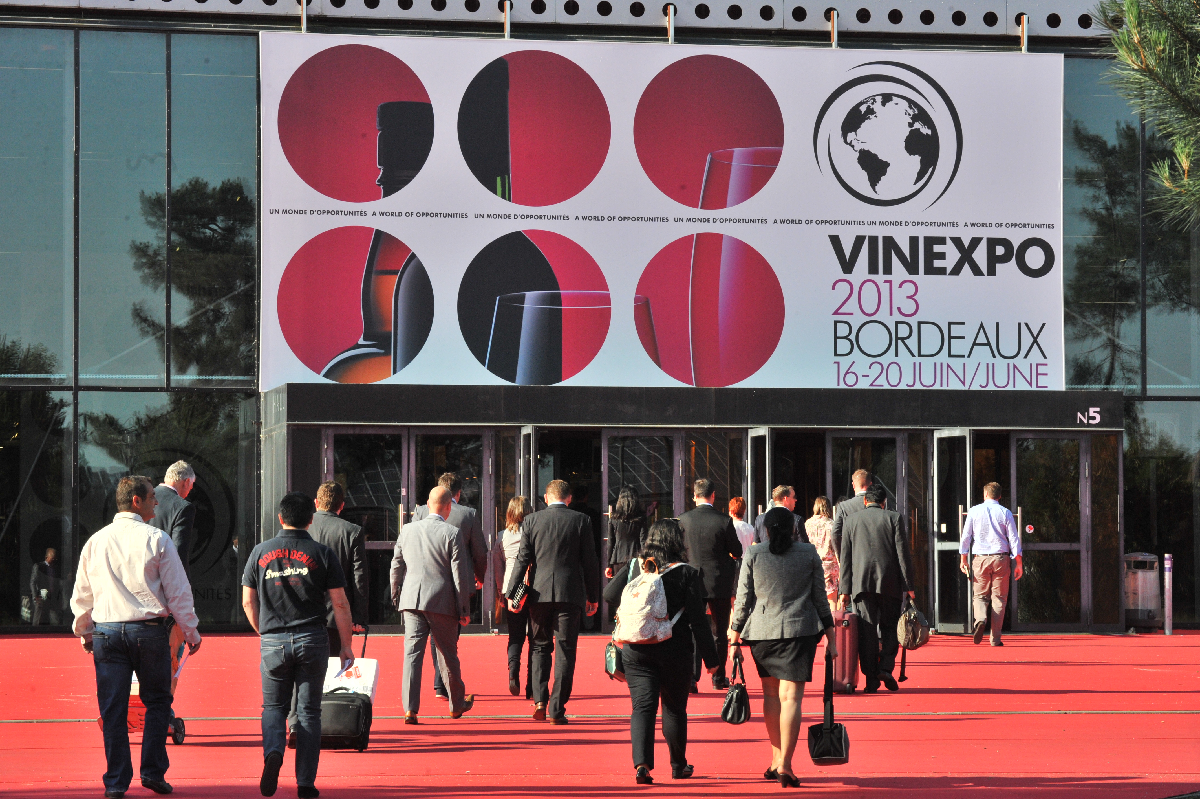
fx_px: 3864
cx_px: 600
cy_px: 400
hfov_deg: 17.7
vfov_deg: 11.8
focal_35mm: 116
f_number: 16
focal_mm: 116
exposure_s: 1/1000
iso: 2000
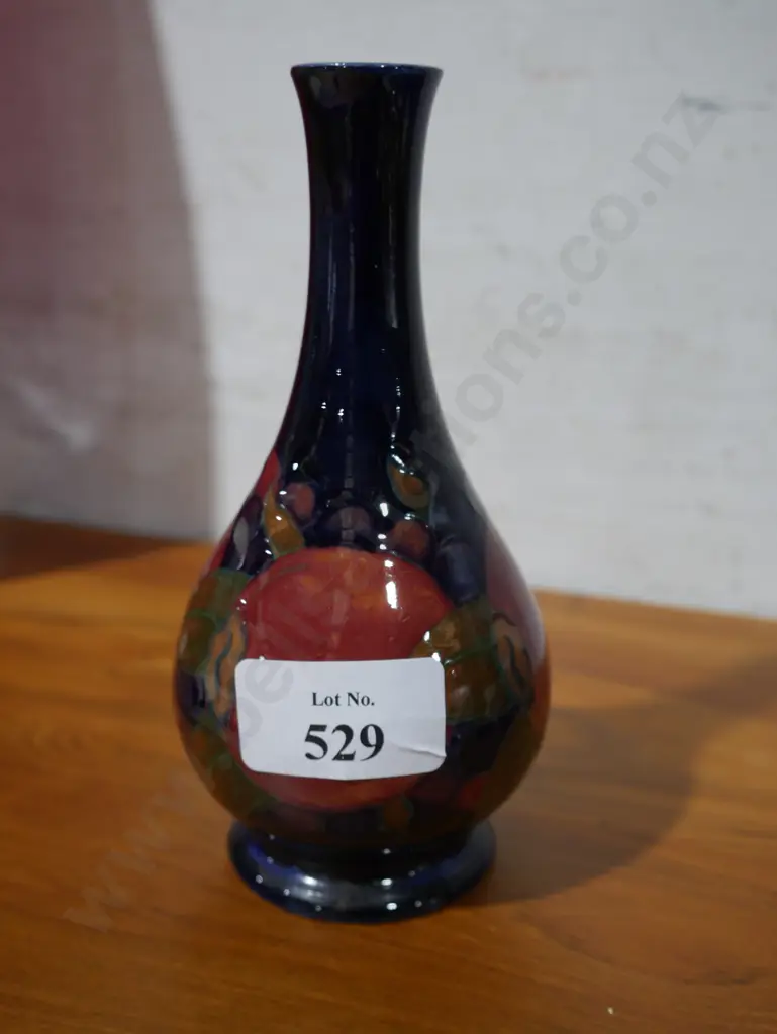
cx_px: 388
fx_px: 1196
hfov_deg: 36.0
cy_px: 517
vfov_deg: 46.8
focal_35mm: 40
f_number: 5
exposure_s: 1/60
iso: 640
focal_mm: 20
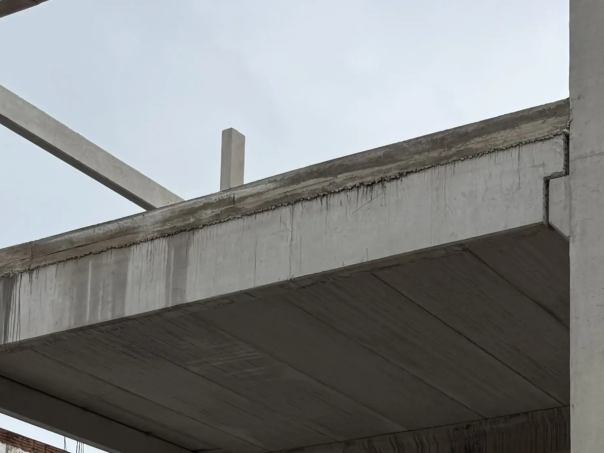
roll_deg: +1.1
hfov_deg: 23.5
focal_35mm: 75
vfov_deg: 17.5
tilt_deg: +8.8
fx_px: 1309
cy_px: 698
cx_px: 741
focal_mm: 6.76
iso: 80
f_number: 1.78
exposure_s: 1/2232
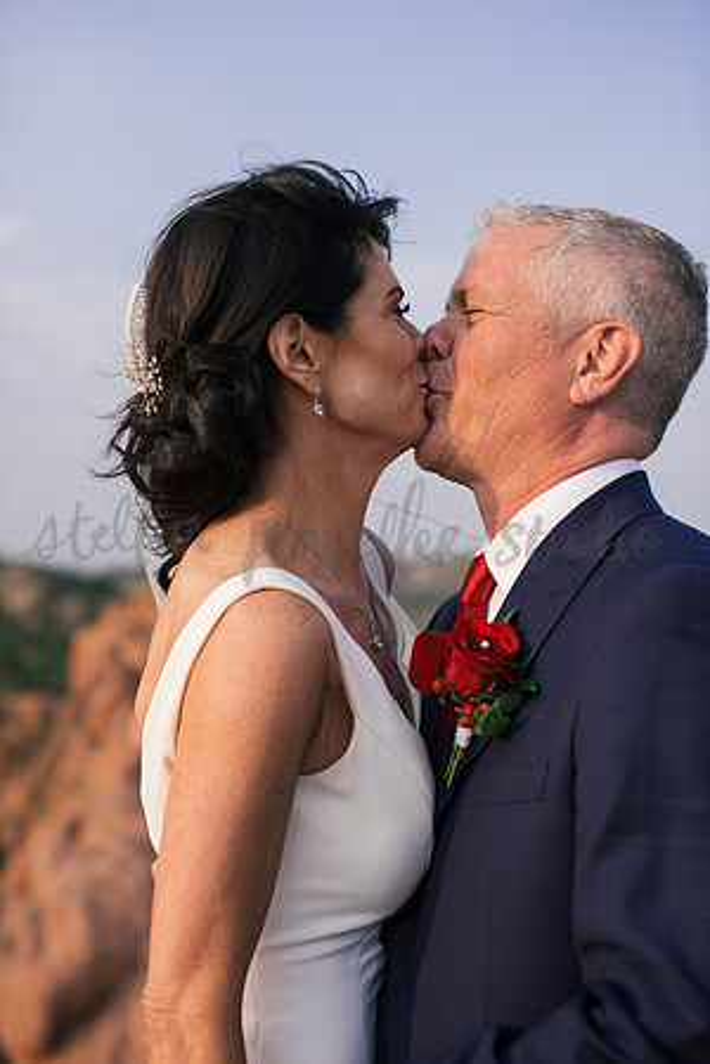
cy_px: 532
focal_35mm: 50
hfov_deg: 27.0
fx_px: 1479
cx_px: 355
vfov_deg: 39.6
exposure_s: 1/1250
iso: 125
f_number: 2.8
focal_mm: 50
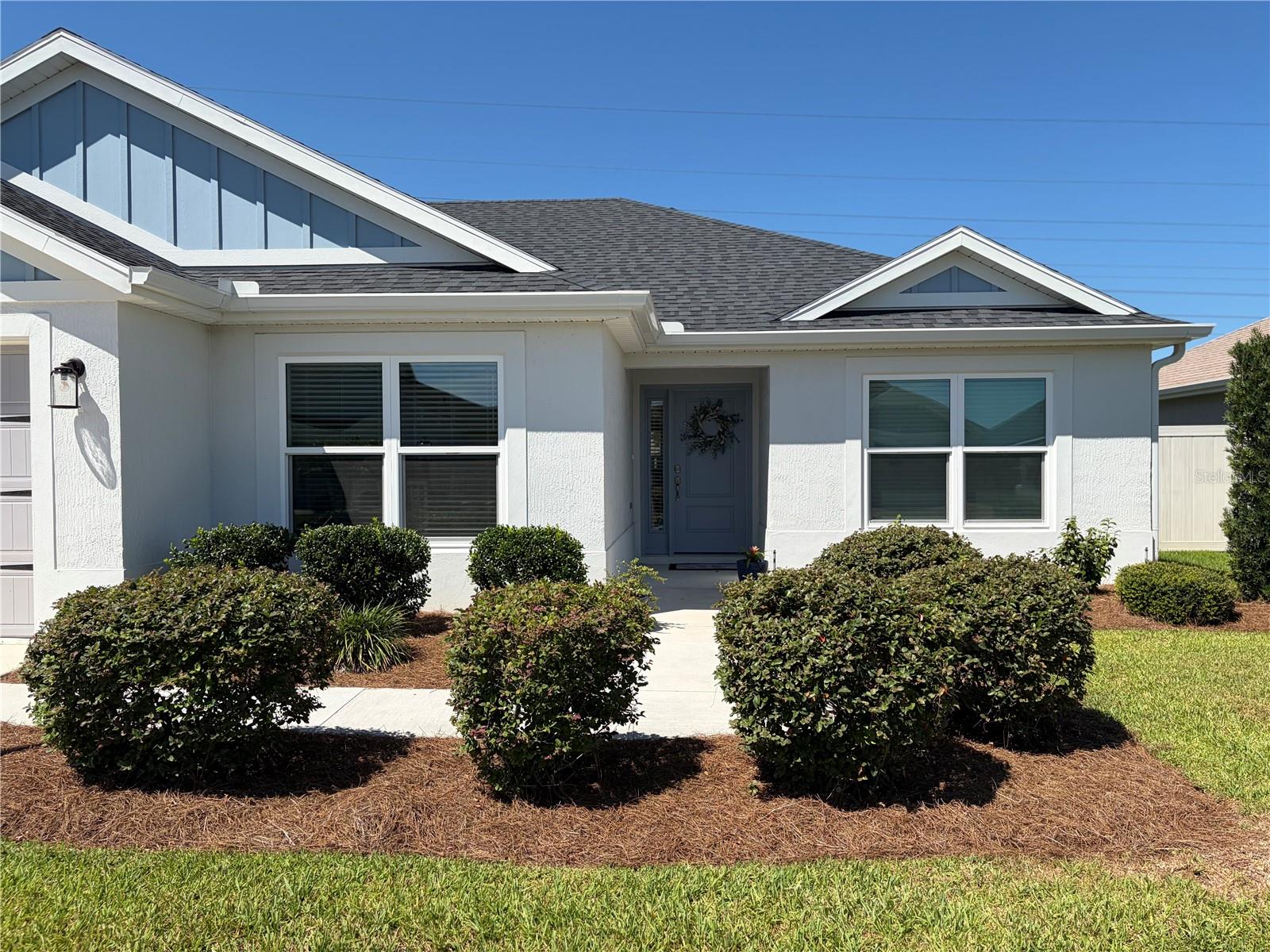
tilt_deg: -0.6
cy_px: 476
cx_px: 635
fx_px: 954
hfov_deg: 67.3
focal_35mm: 26
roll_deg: +0.1
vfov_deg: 53.1
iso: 64
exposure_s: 1/4950
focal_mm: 5.96
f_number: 1.6
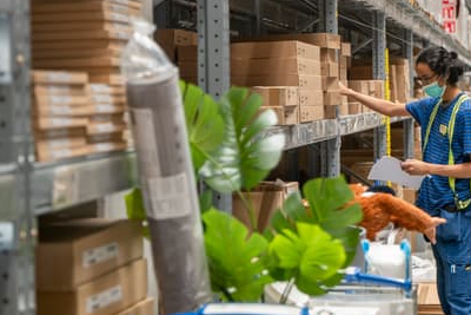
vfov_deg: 13.0
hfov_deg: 19.4
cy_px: 114
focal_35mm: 105
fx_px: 1374
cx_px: 237
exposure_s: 1/125
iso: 800
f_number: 2.8
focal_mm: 70
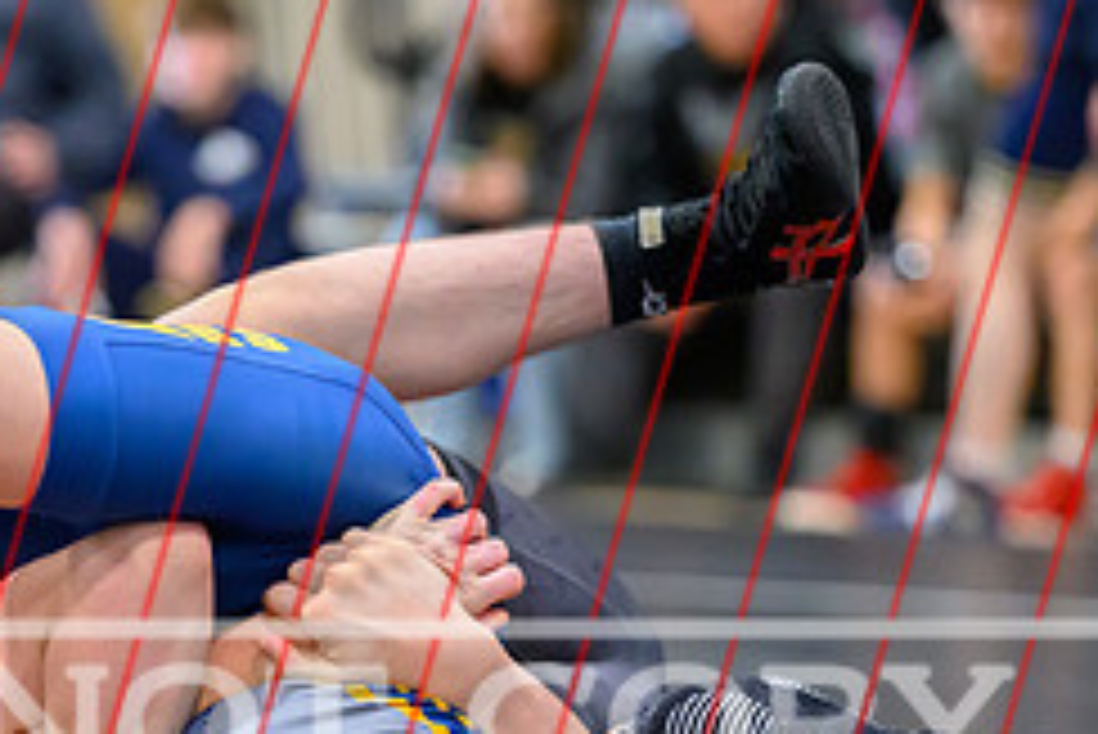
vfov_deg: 5.3
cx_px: 306
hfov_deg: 7.9
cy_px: 754
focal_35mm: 261
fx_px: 7965
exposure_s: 1/640
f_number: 2.8
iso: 6400
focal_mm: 110
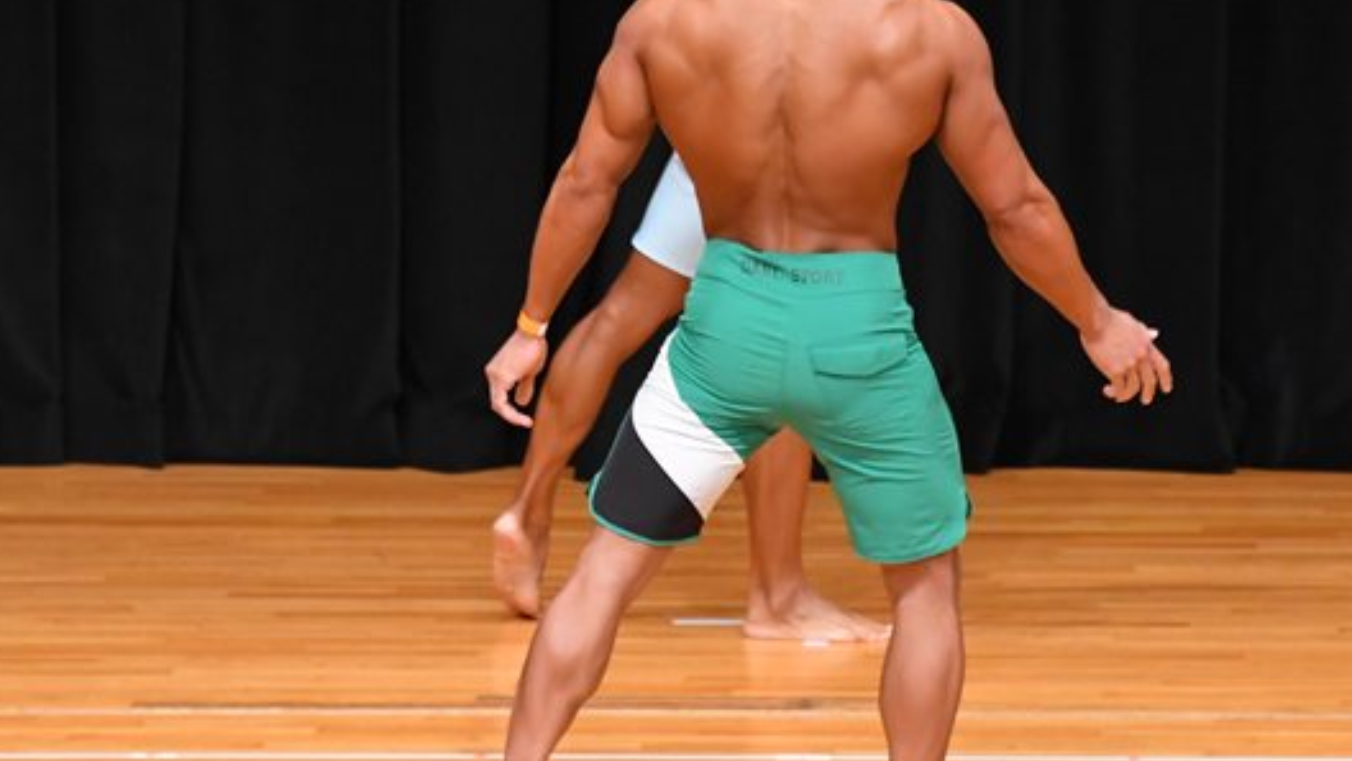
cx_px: 688
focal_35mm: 438
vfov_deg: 2.8
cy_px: 315
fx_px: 15702
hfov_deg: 4.9
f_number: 5.6
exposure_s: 1/400
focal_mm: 190
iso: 4000
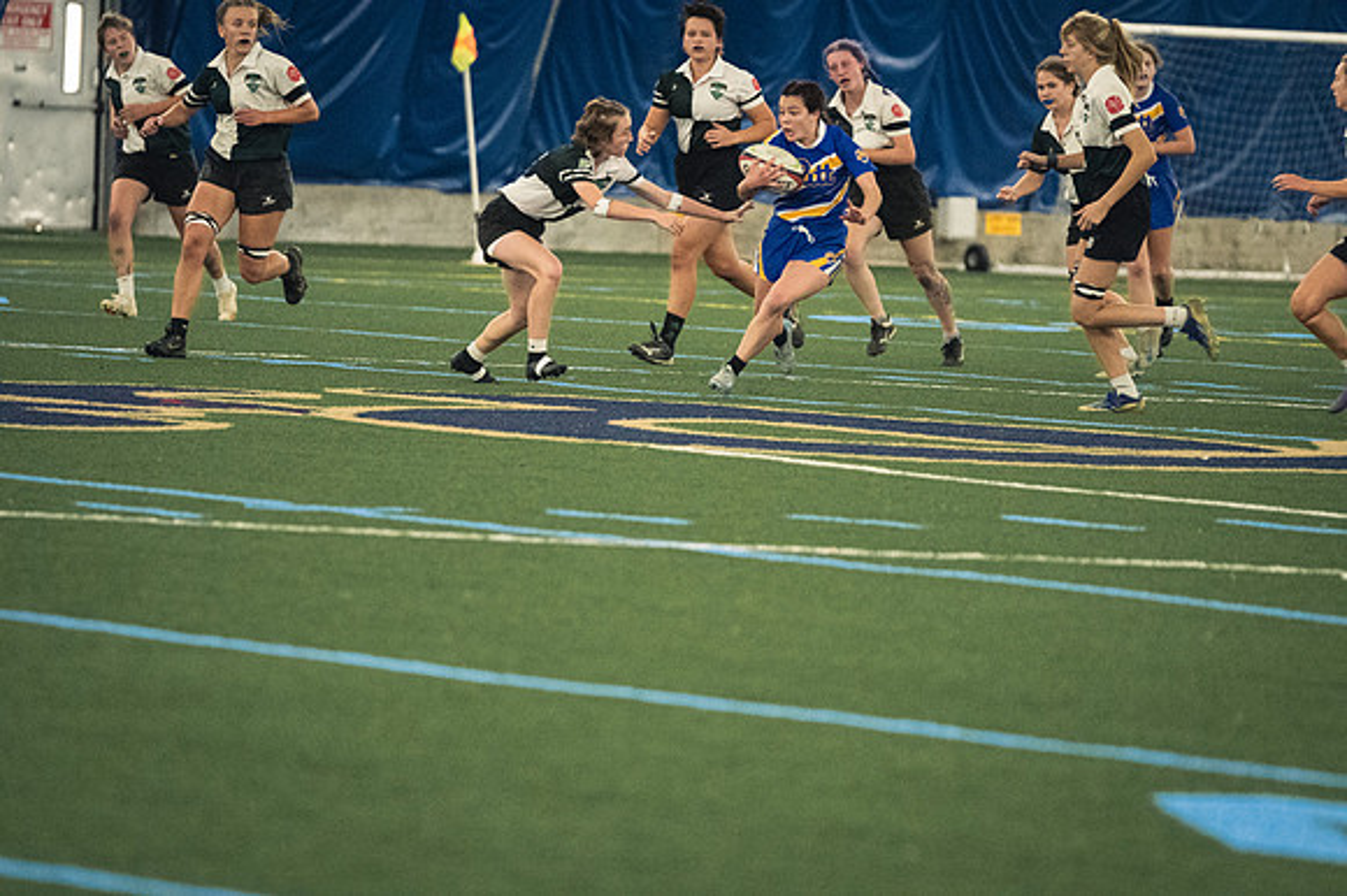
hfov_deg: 6.9
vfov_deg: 4.6
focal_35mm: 300
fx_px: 11218
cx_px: 674
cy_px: 448
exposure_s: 1/500
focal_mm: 200
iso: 10000
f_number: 2.8
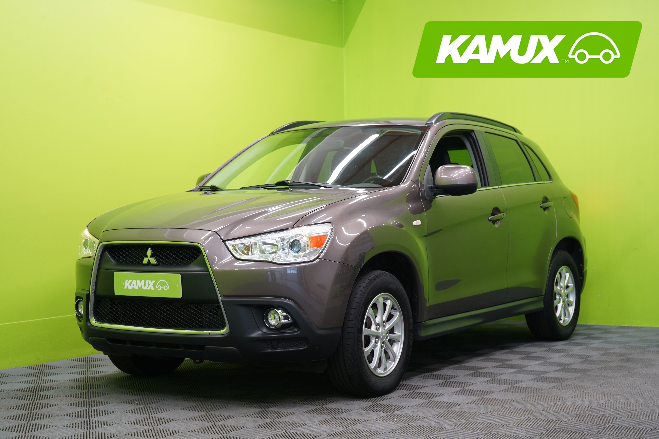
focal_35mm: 57
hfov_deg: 35.1
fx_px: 1043
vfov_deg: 23.8
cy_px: 220
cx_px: 330
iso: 400
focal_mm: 57
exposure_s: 1/25
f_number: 5
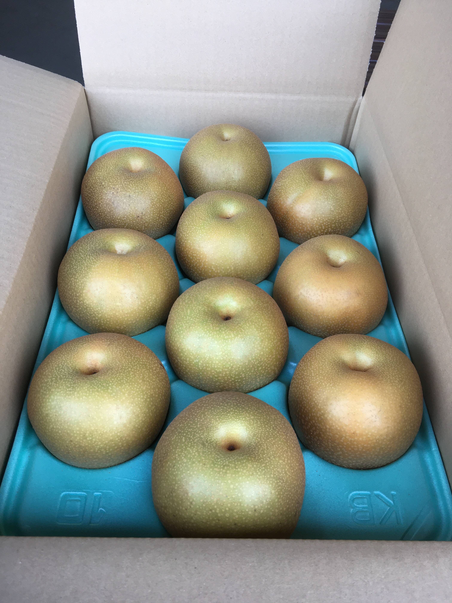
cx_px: 226
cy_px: 302
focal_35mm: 29
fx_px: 505
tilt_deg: -47.8
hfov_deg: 48.2
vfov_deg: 61.7
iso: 40
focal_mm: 4.15
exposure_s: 1/120
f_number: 2.2
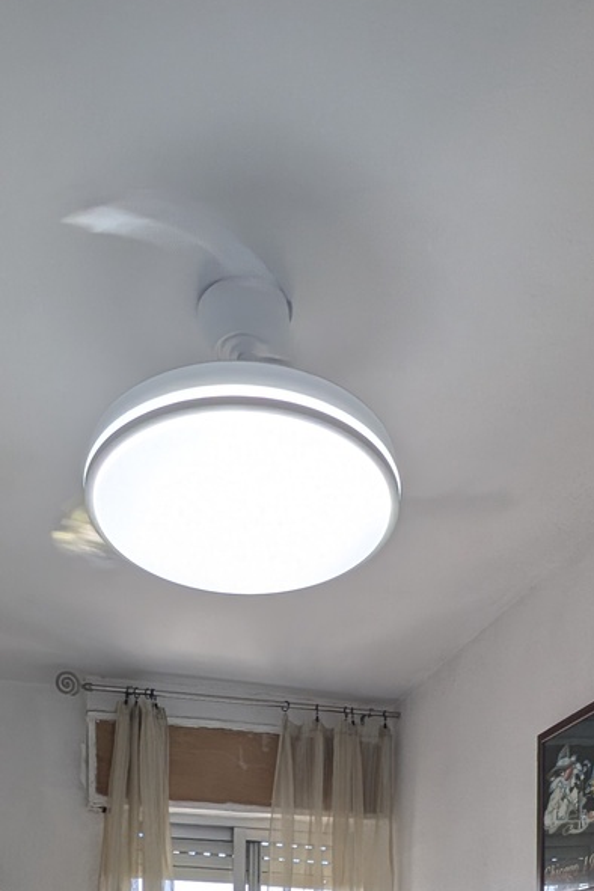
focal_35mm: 33
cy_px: 1063
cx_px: 262
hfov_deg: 39.9
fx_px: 817
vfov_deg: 40.6
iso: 47
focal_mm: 1.95
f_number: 2.2
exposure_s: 1/156
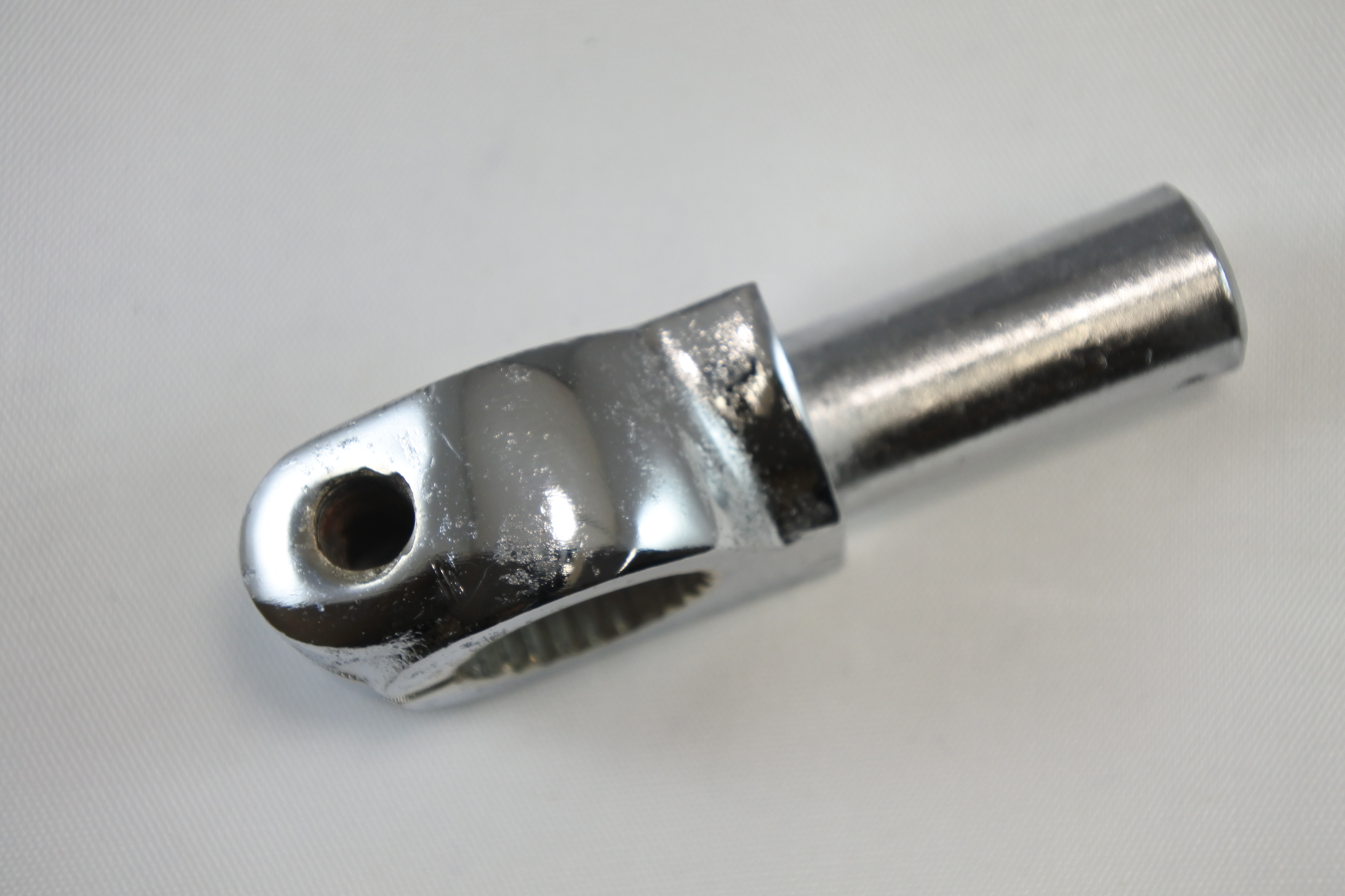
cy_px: 448
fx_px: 2765
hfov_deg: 27.3
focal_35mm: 74
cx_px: 672
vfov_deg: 18.4
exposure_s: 1/200
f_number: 5.6
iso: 400
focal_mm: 27.6
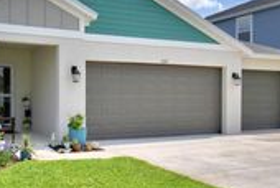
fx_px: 343
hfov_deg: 44.0
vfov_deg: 30.6
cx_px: 102
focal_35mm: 44
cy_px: 101
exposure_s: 1/1600
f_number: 4.5
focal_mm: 10
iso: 100
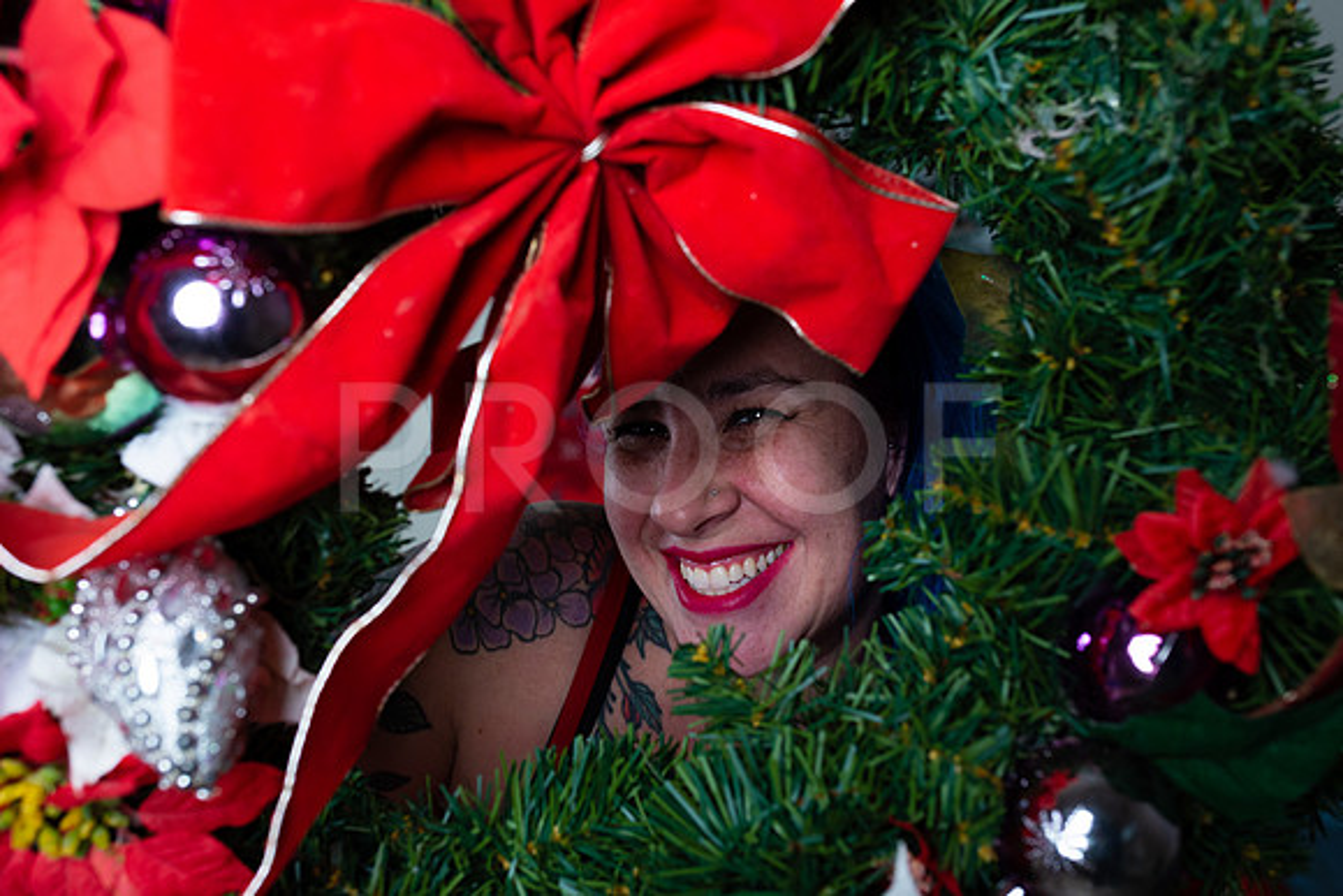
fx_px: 1306
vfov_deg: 37.9
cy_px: 448
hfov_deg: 54.4
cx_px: 672
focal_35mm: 35
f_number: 5
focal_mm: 35
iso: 400
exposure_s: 1/640
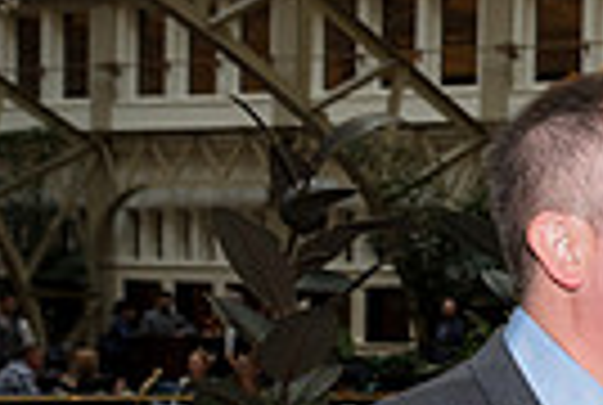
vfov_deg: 10.1
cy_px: 484
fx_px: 2249
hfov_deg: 13.2
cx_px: 1210
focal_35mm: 134
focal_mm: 31
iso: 800
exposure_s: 1/125
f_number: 5
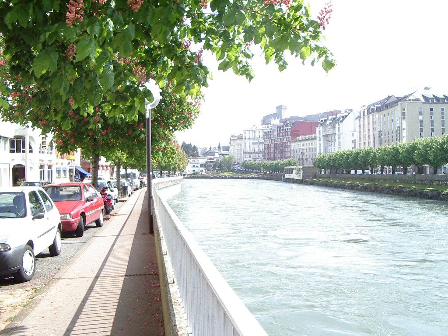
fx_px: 492
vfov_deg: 37.7
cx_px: 224
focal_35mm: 38
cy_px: 168
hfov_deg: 49.0
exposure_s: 1/400
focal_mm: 5.8
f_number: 4.8
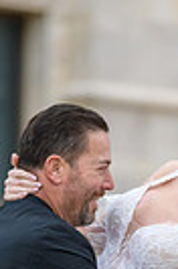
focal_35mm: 679
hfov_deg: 2.0
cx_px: 188
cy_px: 320
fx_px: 5062
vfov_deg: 3.0
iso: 400
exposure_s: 1/3200
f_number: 2.8
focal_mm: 200
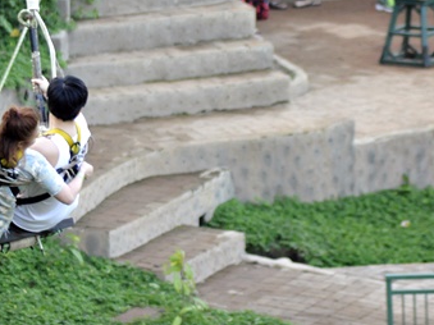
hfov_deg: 3.3
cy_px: 119
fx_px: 7470
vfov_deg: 2.5
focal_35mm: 596
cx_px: 65
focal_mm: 300
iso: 5000
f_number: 5.6
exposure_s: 1/640
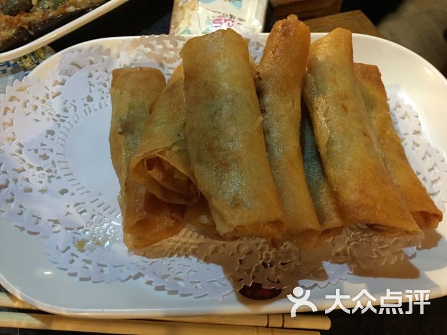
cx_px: 224
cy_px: 168
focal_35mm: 29
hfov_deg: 61.7
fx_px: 374
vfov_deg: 48.2
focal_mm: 4.15
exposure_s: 1/4
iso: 100
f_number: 2.2
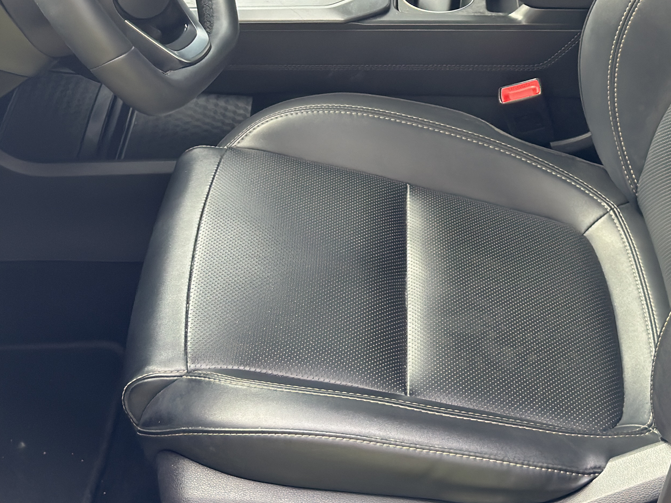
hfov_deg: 24.4
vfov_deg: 17.8
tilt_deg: -27.1
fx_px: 1551
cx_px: 339
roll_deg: +0.0
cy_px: -58
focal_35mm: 80
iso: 160
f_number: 1.78
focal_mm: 6.76
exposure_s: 1/60
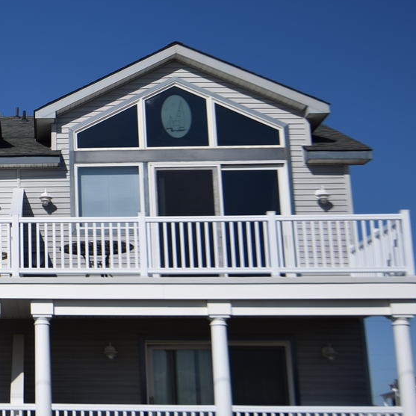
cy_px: 178
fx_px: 1006
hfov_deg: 21.7
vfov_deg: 23.3
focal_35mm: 74
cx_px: -79
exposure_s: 1/1250
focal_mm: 20
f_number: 5.6
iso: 100
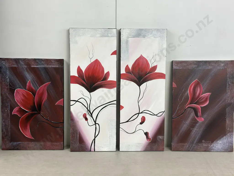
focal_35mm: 48
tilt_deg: -11.8
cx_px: 117
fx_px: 324
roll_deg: +0.1
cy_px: 88
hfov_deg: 39.7
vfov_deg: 30.3
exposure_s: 1/50
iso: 100
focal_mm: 6.86
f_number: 1.78
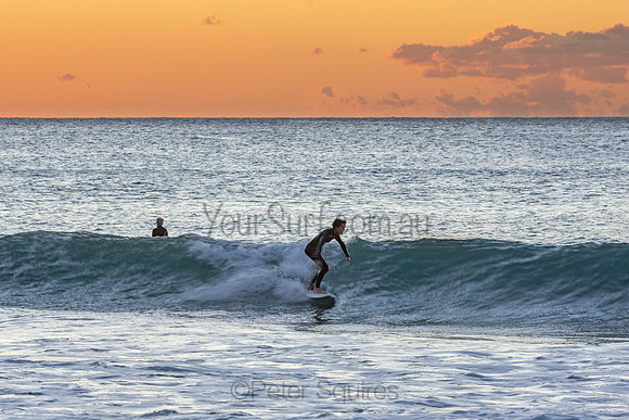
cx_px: 314
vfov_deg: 4.6
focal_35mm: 300
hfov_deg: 6.9
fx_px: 5243
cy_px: 210
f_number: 10
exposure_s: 1/30
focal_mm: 200
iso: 100
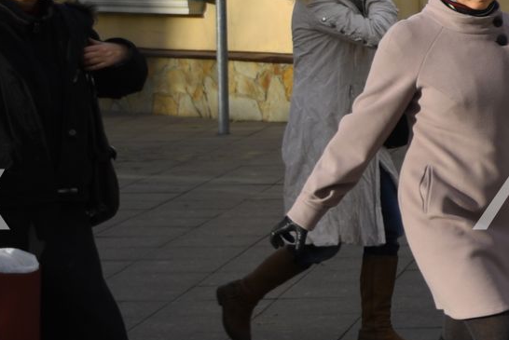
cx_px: 1309
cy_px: 93
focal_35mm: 154
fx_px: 2179
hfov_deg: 10.8
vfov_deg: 8.9
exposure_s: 1/250
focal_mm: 26
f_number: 4
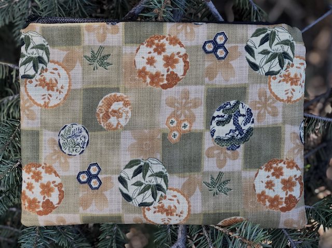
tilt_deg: -72.5
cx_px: 166
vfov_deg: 25.6
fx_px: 545
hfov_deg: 33.9
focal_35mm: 57
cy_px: 124
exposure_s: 1/30
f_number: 2.8
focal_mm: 6.6
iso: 50
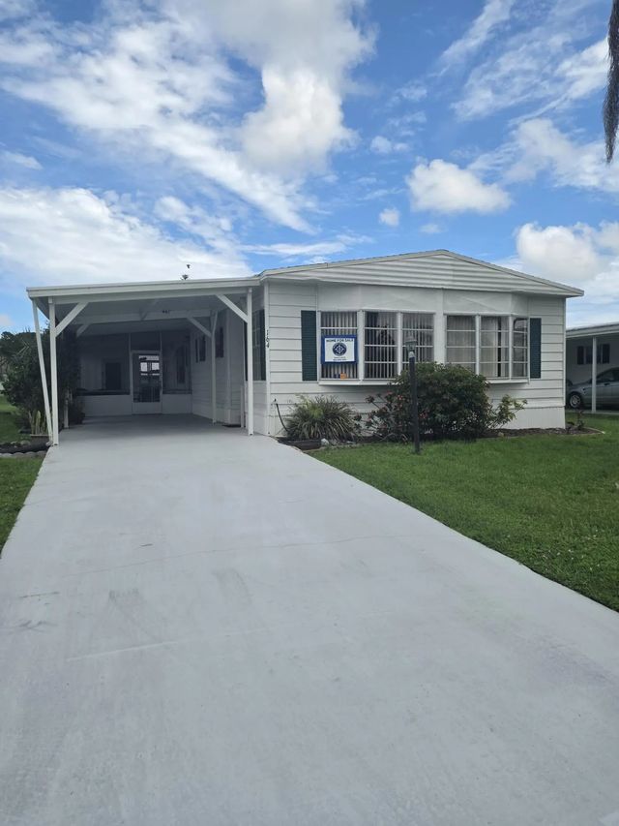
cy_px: 413
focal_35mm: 23
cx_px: 310
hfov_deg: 58.9
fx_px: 548
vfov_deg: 73.9
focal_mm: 6.25
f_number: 1.7
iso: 80
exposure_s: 1/4648
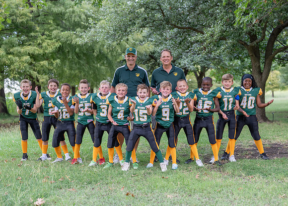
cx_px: 147
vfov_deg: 21.5
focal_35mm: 66
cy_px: 122
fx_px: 541
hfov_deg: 29.8
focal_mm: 50
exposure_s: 1/320
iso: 320
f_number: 2.2
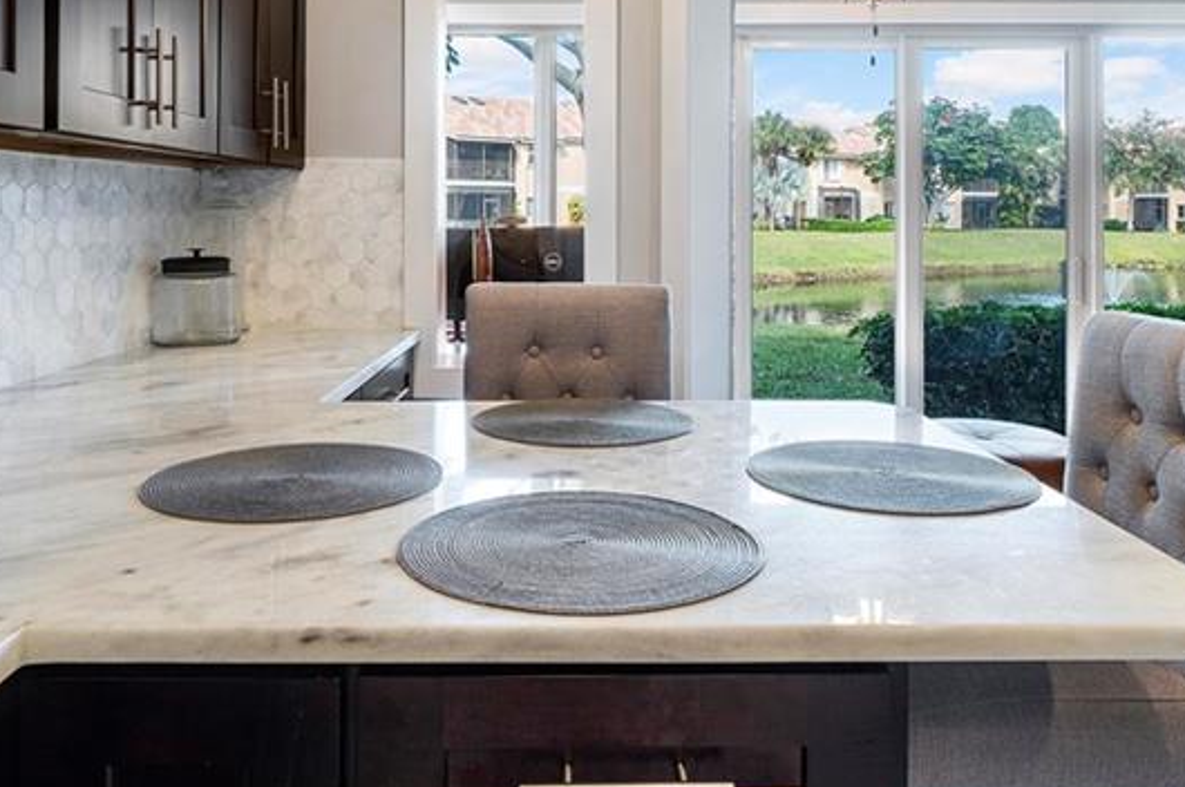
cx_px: 592
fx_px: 953
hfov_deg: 63.7
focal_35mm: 29
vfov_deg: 43.7
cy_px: 214
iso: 160
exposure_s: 1/6
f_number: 11
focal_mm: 10
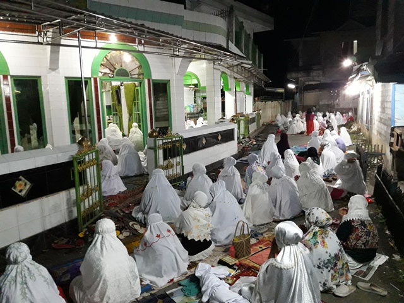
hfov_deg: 63.4
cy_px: 152
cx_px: 202
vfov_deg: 49.7
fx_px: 327
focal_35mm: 28
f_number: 1.9
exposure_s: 1/17
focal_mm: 3.7
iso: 640
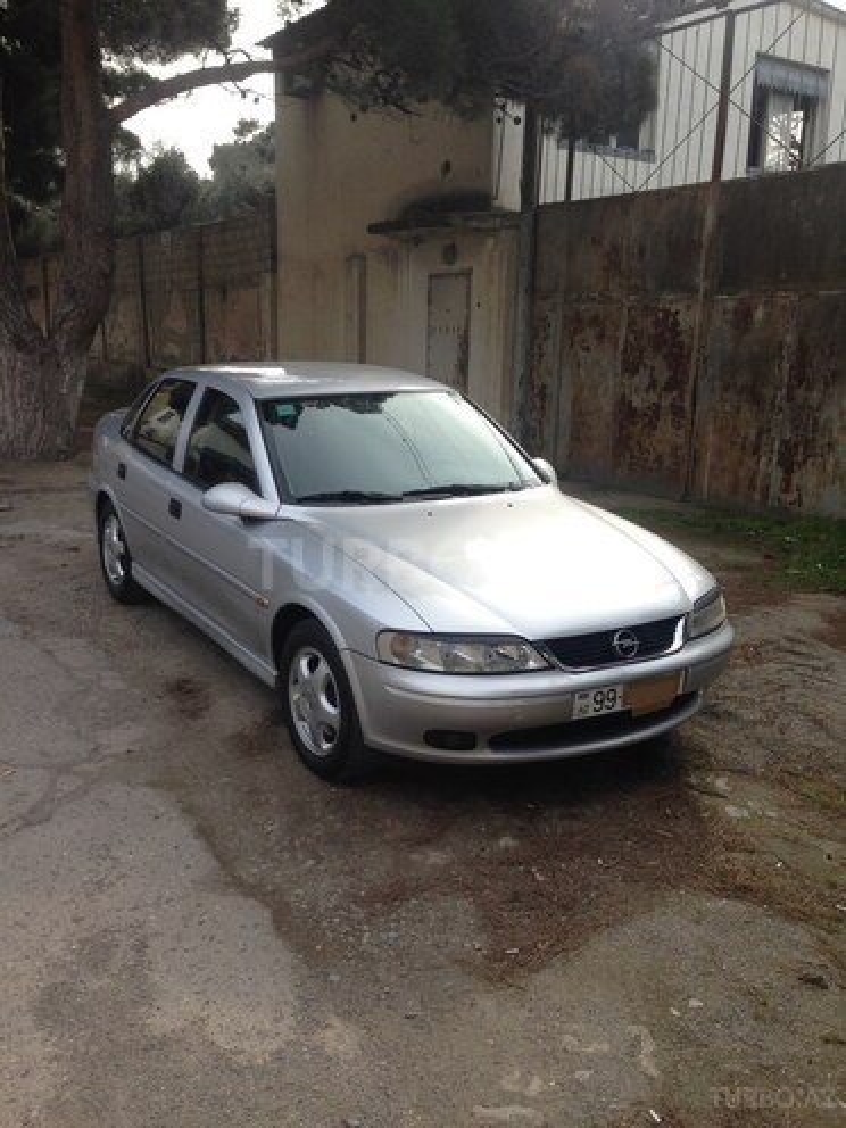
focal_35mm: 33
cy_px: 564
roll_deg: -0.8
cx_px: 423
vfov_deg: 55.4
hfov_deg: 42.9
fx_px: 1075
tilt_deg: -14.2
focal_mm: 4.12
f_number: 2.4
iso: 50
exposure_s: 1/653
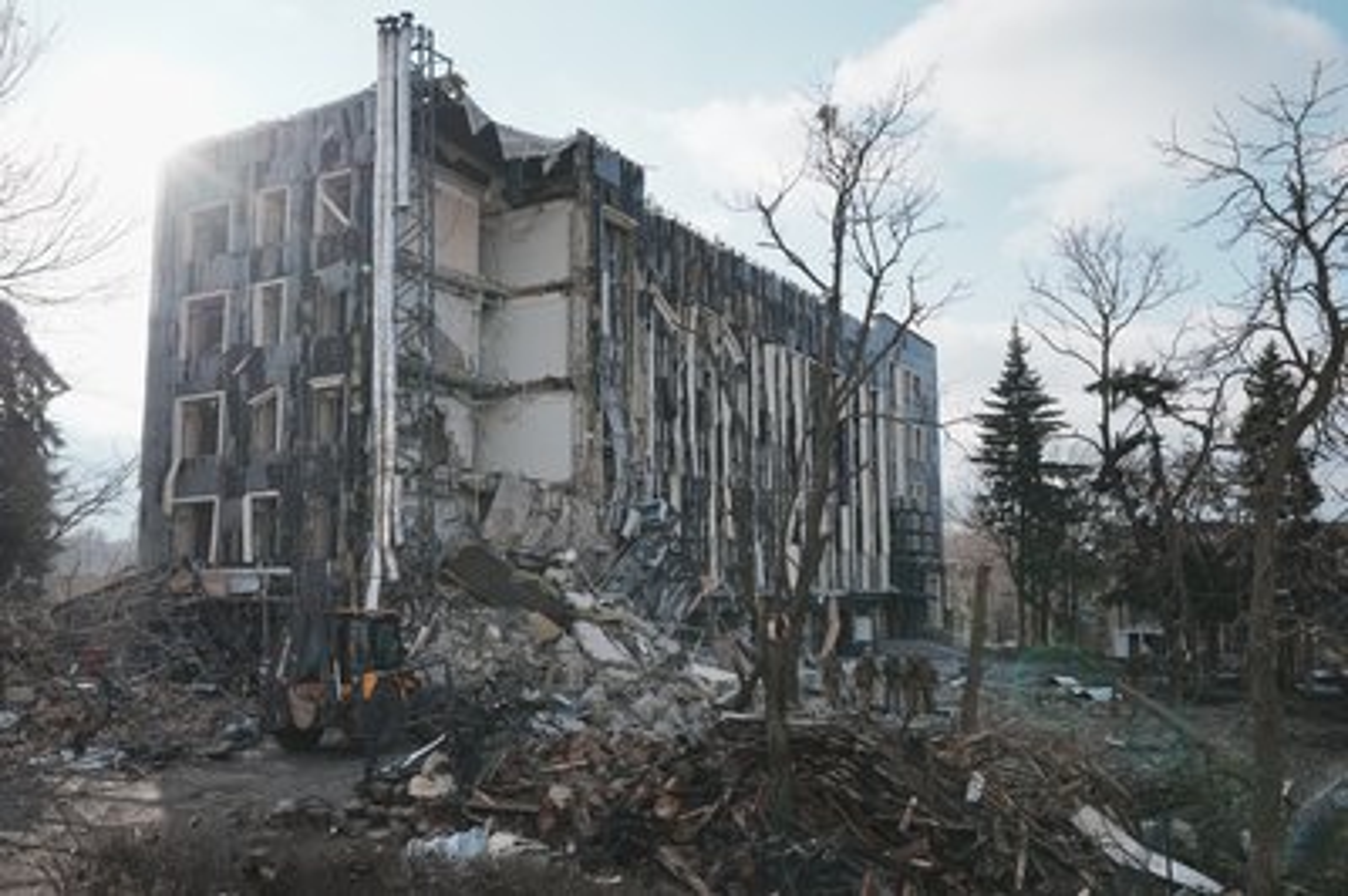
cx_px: 674
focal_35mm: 31
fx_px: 1160
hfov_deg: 60.3
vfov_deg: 42.3
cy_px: 448
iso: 200
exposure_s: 1/1000
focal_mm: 31
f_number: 6.3
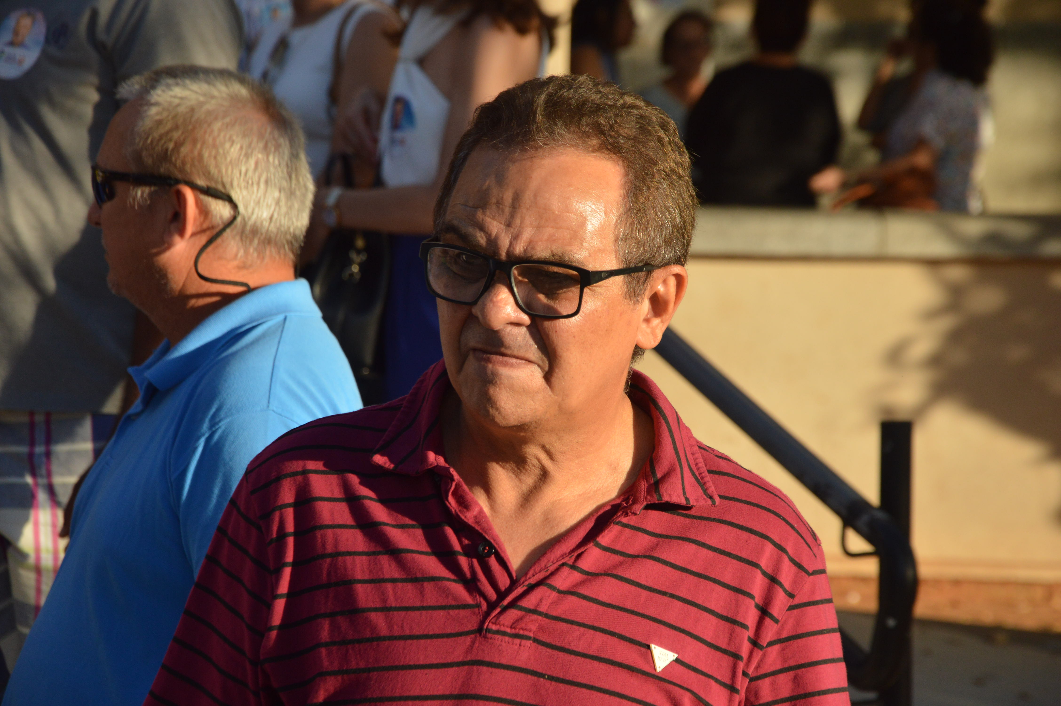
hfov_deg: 13.1
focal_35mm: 158
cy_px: 353
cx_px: 530
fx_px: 4638
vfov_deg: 8.7
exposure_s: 1/500
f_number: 7.1
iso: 400
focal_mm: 105
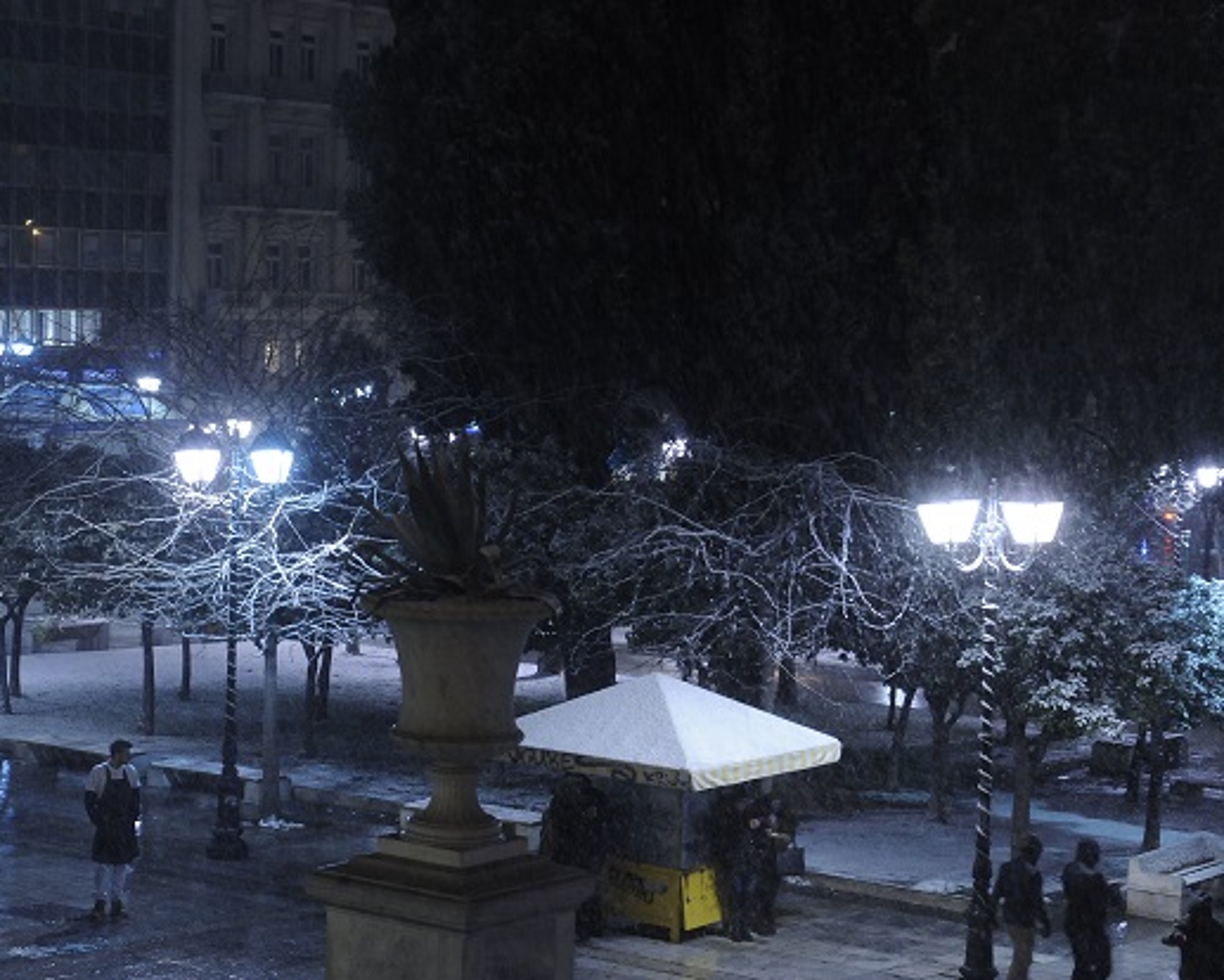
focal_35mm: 80
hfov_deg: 23.8
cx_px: 504
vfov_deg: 19.2
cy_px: 489
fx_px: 2899
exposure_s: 1/30
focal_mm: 70
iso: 3200
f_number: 6.3
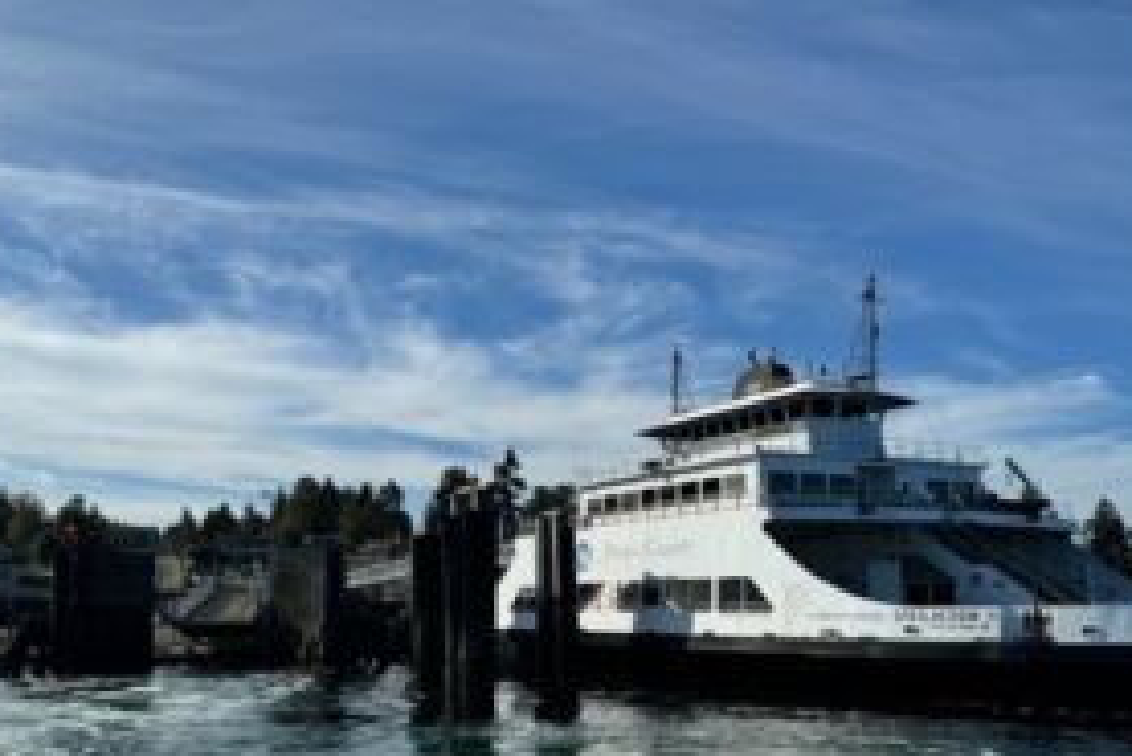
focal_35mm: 36
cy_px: 503
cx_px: 503
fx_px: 1133
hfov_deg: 53.0
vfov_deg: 36.5
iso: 80
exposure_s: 1/7937
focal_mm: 6.76
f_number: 1.78
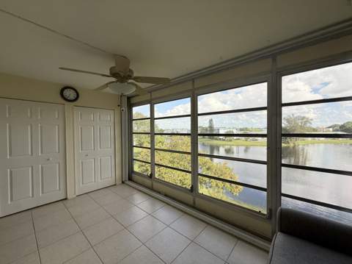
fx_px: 142
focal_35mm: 14
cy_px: 132
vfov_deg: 85.6
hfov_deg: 102.1
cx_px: 176
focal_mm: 2.22
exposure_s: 1/237
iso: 50
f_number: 2.2
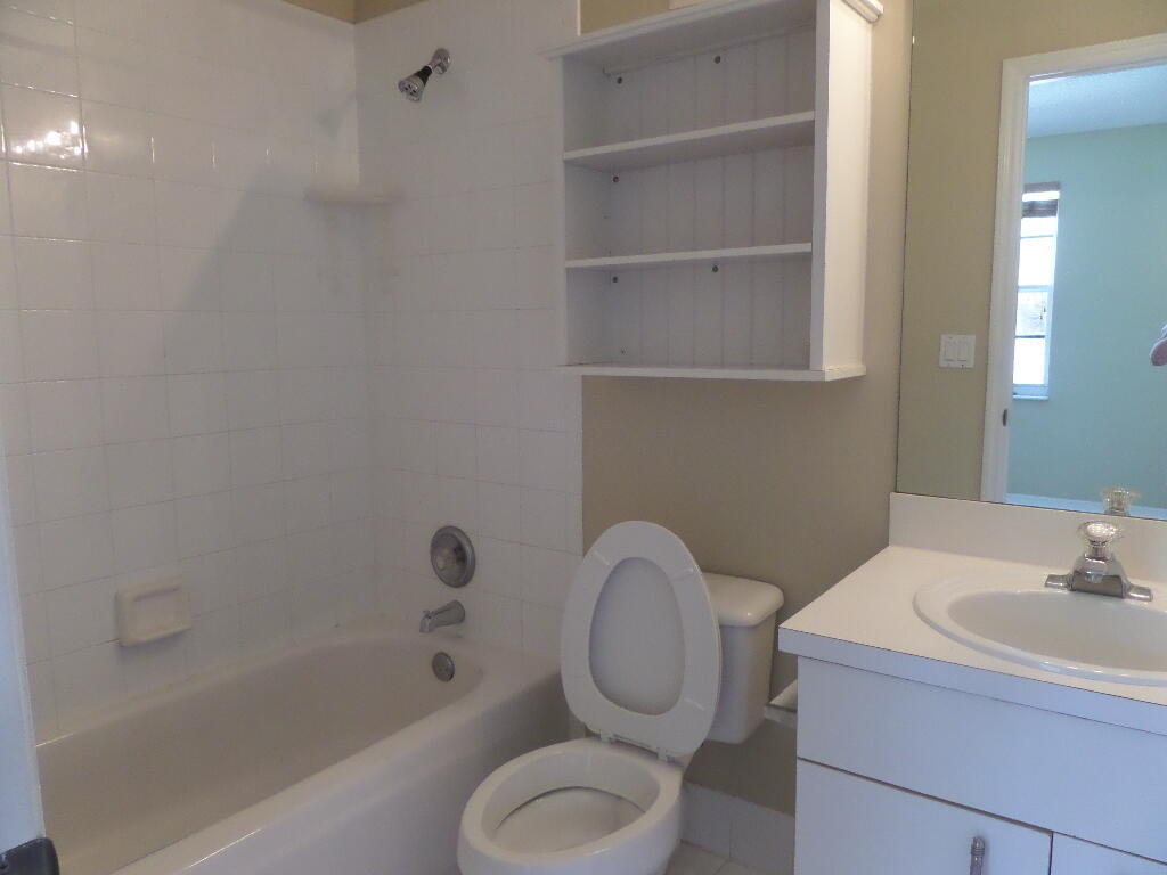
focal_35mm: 24
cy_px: 438
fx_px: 809
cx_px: 584
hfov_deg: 71.6
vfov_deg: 56.8
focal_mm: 4
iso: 480
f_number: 3.2
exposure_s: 1/30
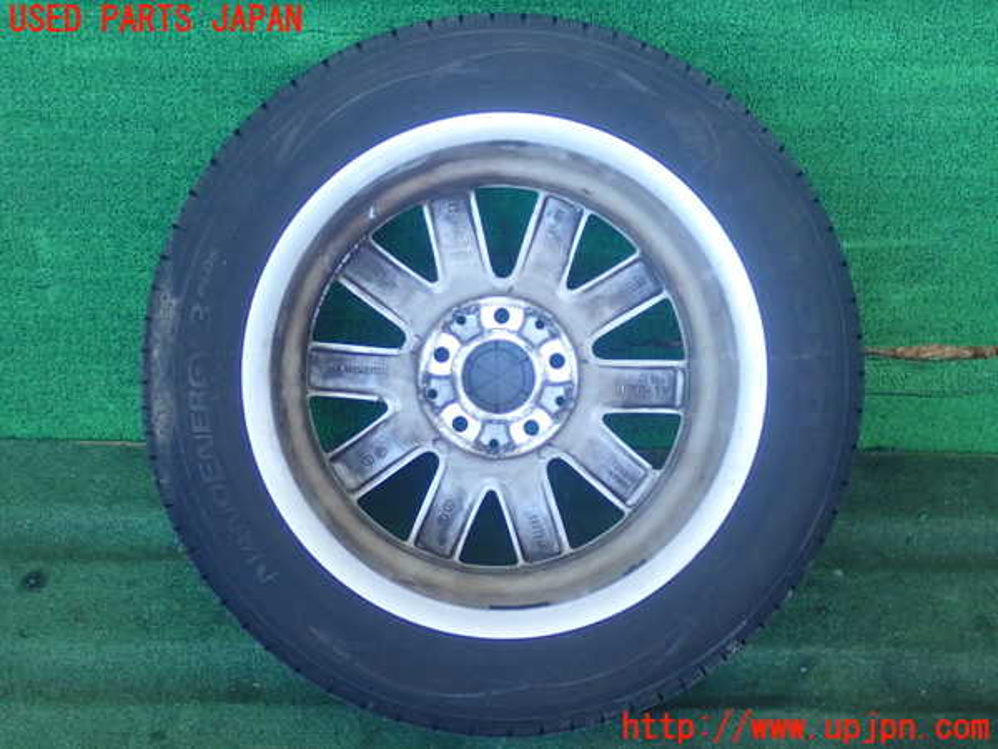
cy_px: 374
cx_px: 499
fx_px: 1643
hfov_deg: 33.8
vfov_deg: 25.7
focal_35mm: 57
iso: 640
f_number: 3.5
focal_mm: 10.29
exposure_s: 1/50
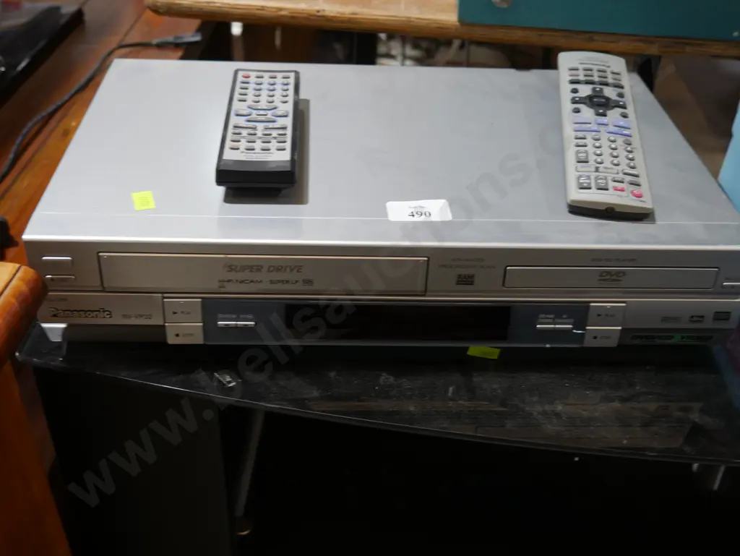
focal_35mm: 38
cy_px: 278
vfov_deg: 37.8
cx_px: 370
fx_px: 813
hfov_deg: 49.0
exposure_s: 1/60
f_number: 4.1
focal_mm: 19
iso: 320
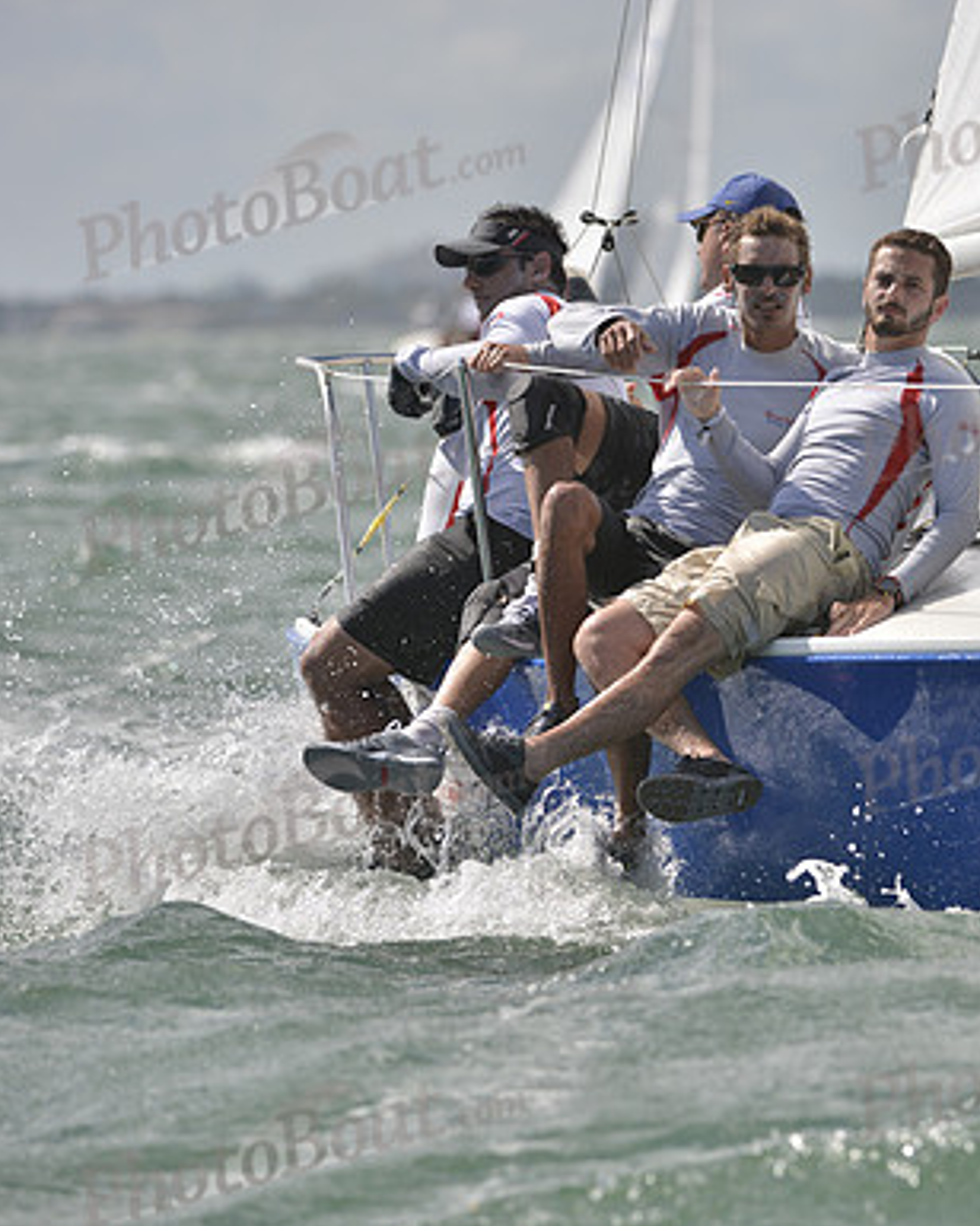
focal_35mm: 354
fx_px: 12834
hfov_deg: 4.4
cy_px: 613
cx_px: 694
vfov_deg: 5.5
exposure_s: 1/2500
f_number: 4.5
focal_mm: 250
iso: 280
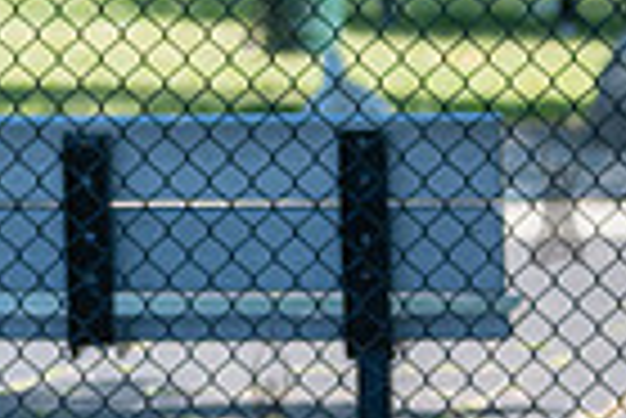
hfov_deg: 3.6
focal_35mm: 575
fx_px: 10009
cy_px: 273
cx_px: -318
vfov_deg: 2.4
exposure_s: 1/640
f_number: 3.5
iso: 200
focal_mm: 120
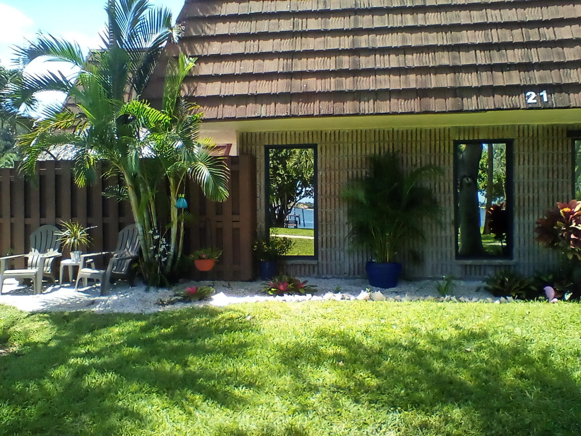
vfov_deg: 45.4
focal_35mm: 31
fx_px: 520
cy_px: 218
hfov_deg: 58.4
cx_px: 290
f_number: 2.4
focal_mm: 2.38
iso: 100
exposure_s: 1/368
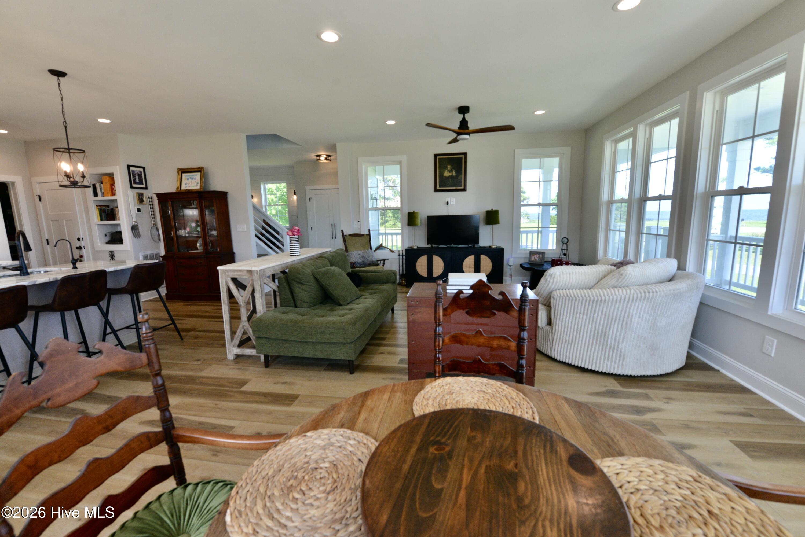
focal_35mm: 14
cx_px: 402
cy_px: 268
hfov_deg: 104.2
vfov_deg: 81.2
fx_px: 313
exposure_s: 1/200
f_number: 7.1
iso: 800
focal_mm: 14
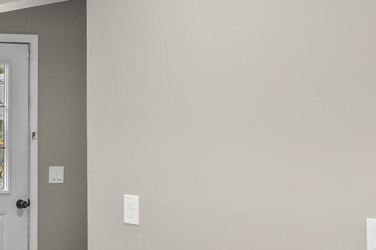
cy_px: 102
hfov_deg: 18.6
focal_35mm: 82
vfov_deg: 16.6
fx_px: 856
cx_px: -319
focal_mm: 19
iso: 400
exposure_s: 1/5
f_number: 8
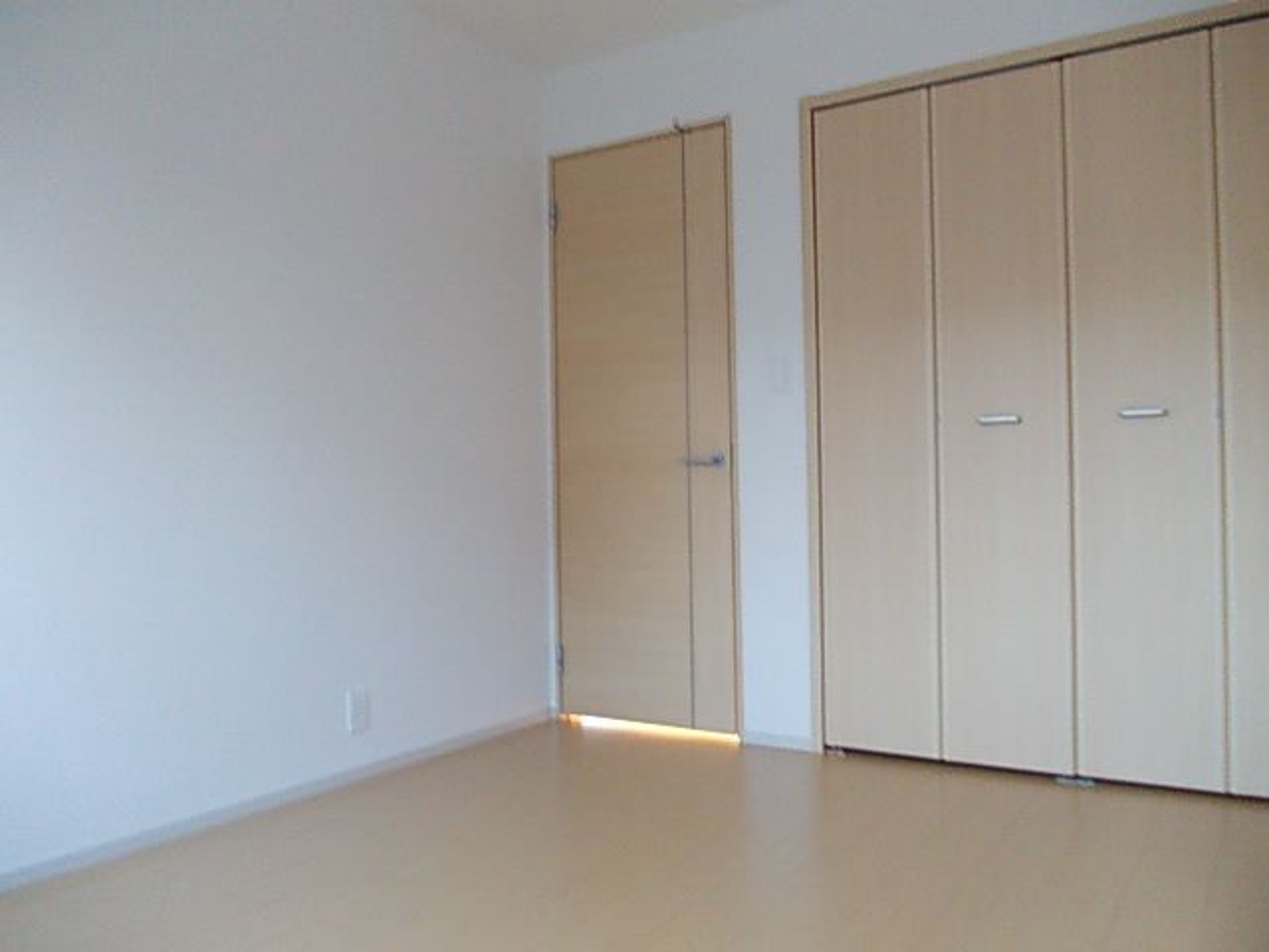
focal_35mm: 28
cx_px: 634
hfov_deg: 63.4
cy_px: 476
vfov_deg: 49.7
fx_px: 1026
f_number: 2.7
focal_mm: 4
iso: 360
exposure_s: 1/4
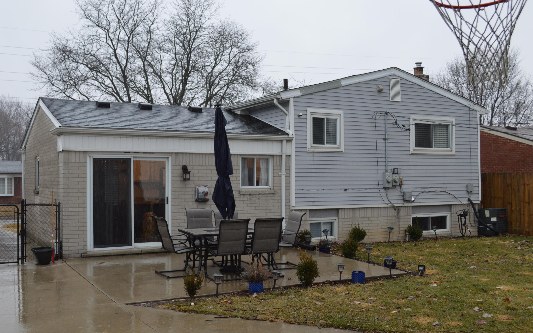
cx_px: 265
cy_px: 169
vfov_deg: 32.0
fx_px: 581
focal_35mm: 40
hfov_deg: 49.3
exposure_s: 1/125
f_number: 5.6
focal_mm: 26
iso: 360
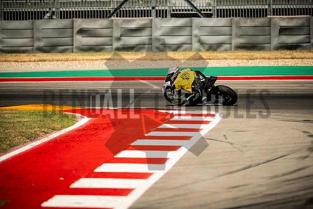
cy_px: 104
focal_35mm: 420
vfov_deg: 3.3
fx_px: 3652
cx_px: 156
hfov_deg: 4.9
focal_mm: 280
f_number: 2.8
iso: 320
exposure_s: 1/2500
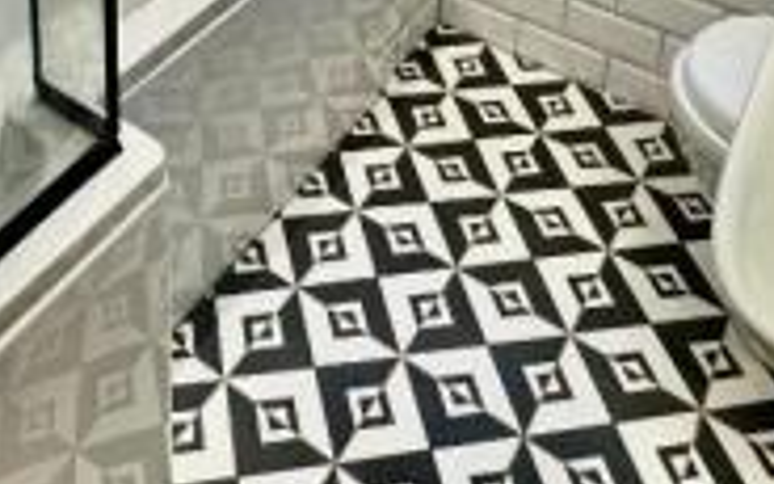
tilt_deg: -16.3
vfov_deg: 20.3
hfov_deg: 41.9
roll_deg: -0.2
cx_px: 242
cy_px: -368
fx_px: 991
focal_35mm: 47
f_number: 2.2
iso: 160
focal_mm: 2.22
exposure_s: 1/100
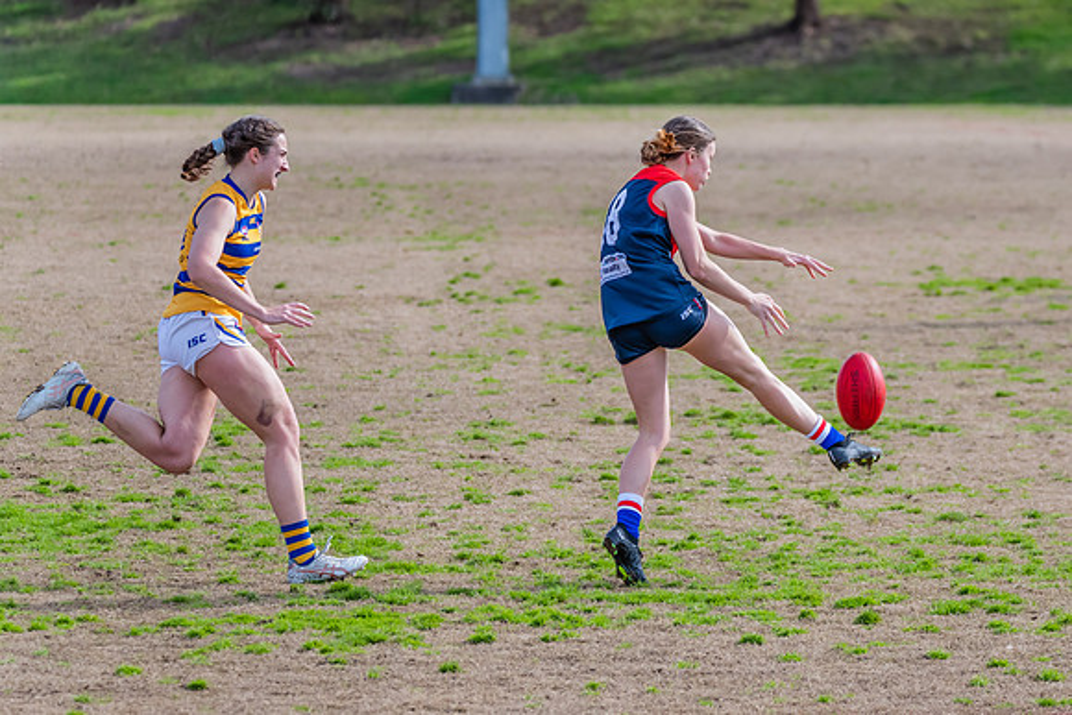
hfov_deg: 6.9
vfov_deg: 4.6
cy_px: 376
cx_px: 714
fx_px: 8860
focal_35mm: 297
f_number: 6.3
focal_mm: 220
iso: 800
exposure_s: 1/1600
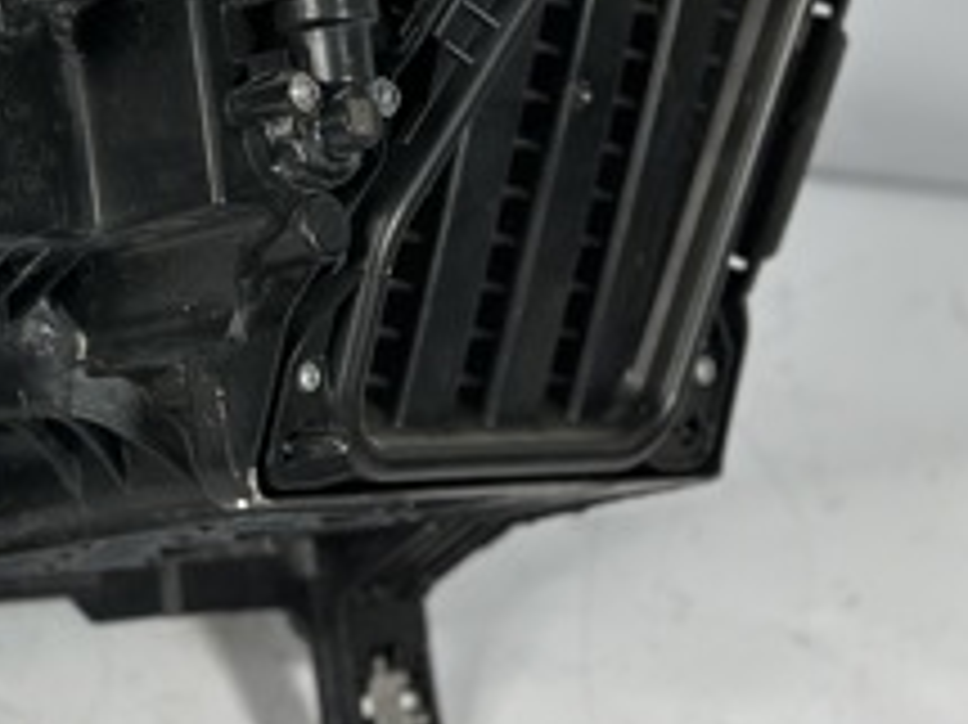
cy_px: -79
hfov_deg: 13.4
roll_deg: -6.9
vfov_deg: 10.2
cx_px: -198
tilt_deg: -38.2
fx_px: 3997
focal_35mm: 143
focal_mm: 6.86
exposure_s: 1/100
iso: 100
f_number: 1.78
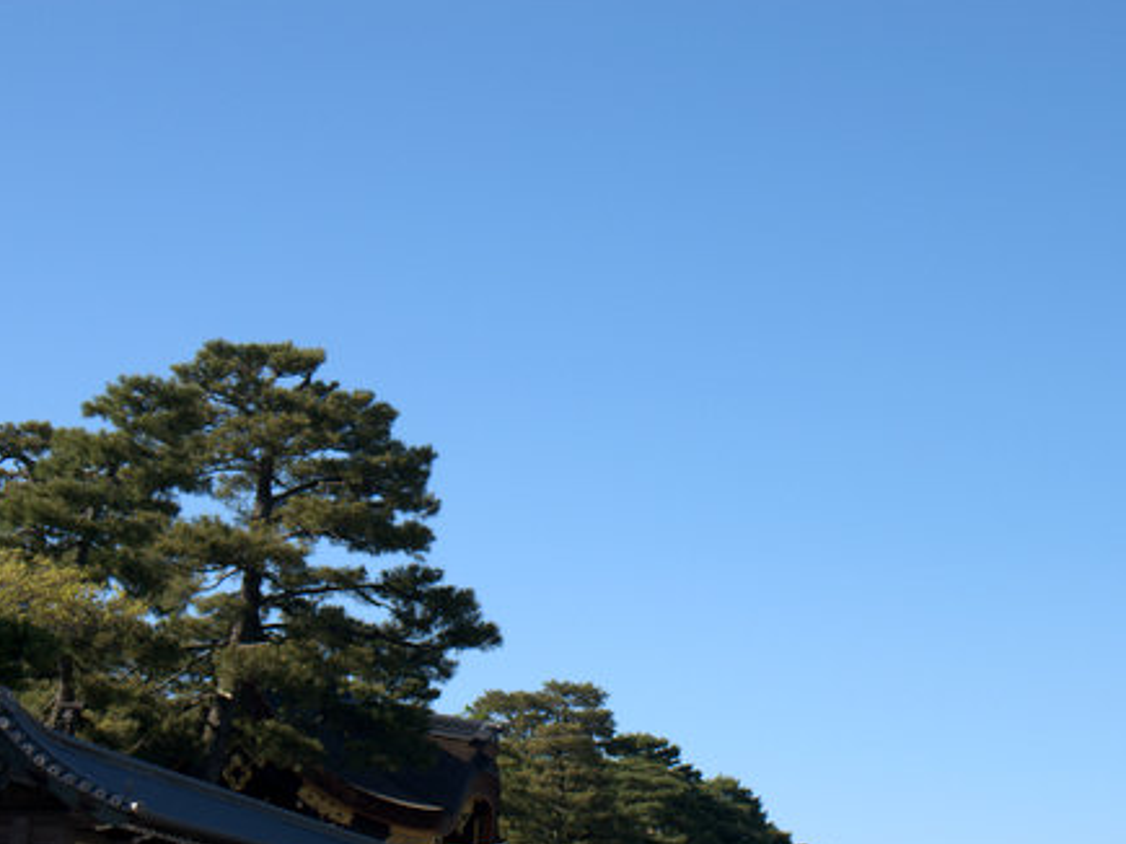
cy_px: 790
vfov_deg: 13.8
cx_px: 903
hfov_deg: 18.4
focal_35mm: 106
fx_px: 3447
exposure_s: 1/250
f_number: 8
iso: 200
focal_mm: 50
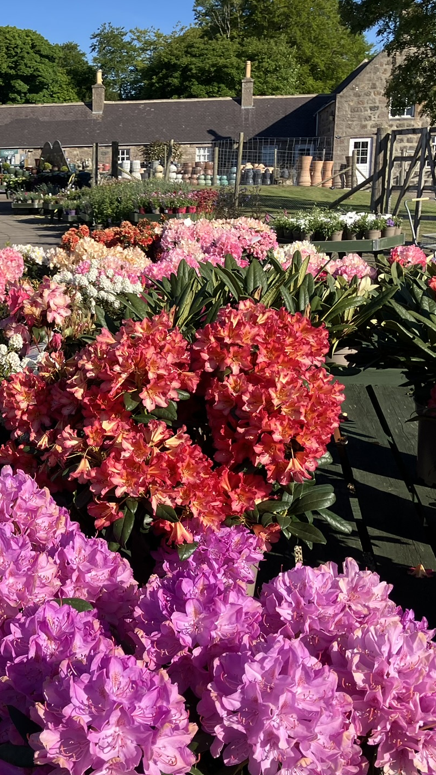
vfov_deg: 46.4
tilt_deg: -13.2
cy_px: 413
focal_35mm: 44
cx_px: 33
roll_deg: +1.2
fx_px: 904
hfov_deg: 26.1
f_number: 1.8
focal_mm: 3.99
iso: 32
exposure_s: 1/1799
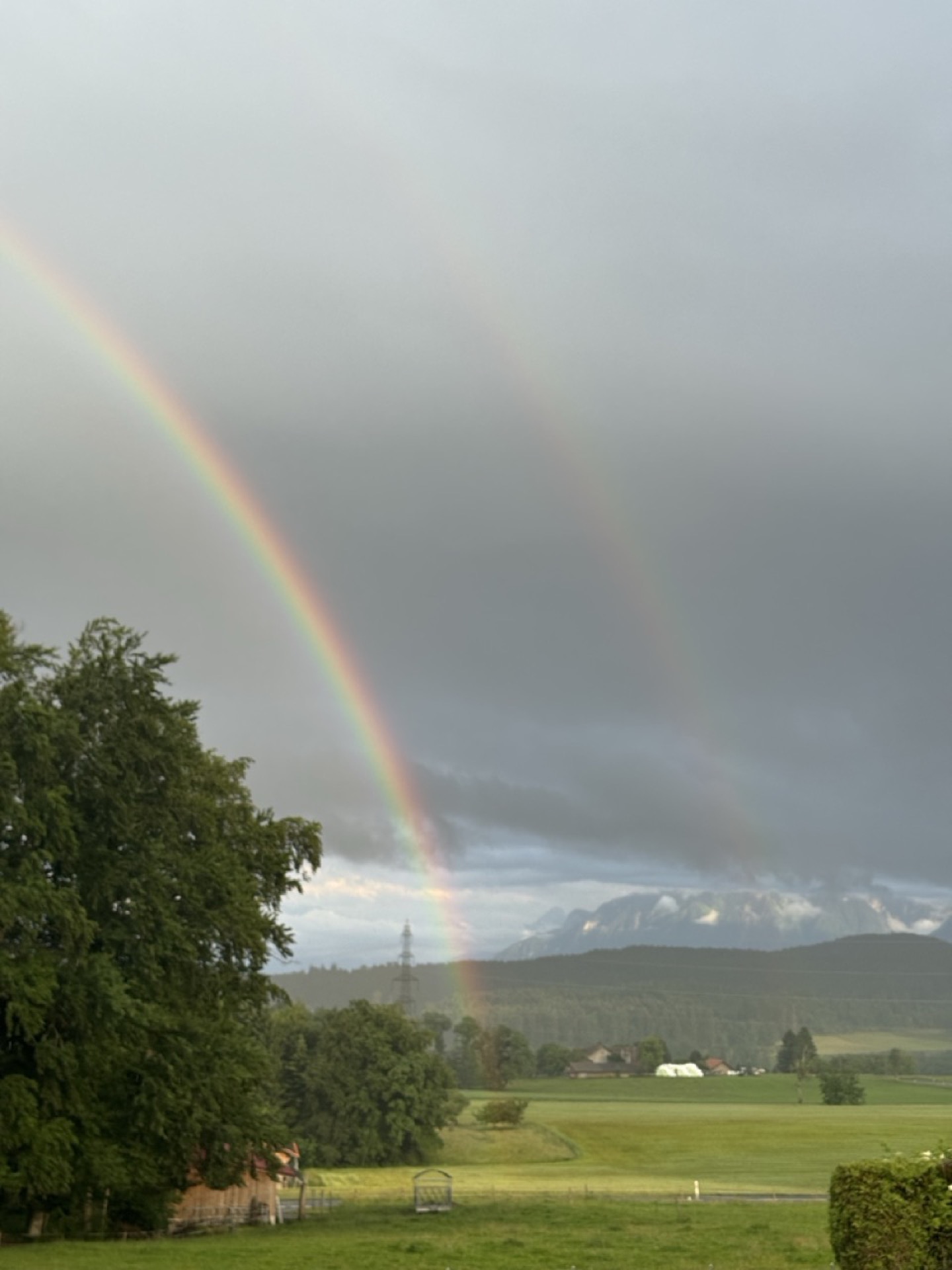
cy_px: 635
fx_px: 1760
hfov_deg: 30.3
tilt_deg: +9.4
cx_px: 476
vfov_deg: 39.7
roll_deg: -1.3
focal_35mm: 48
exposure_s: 1/792
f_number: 1.78
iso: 64
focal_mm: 6.76
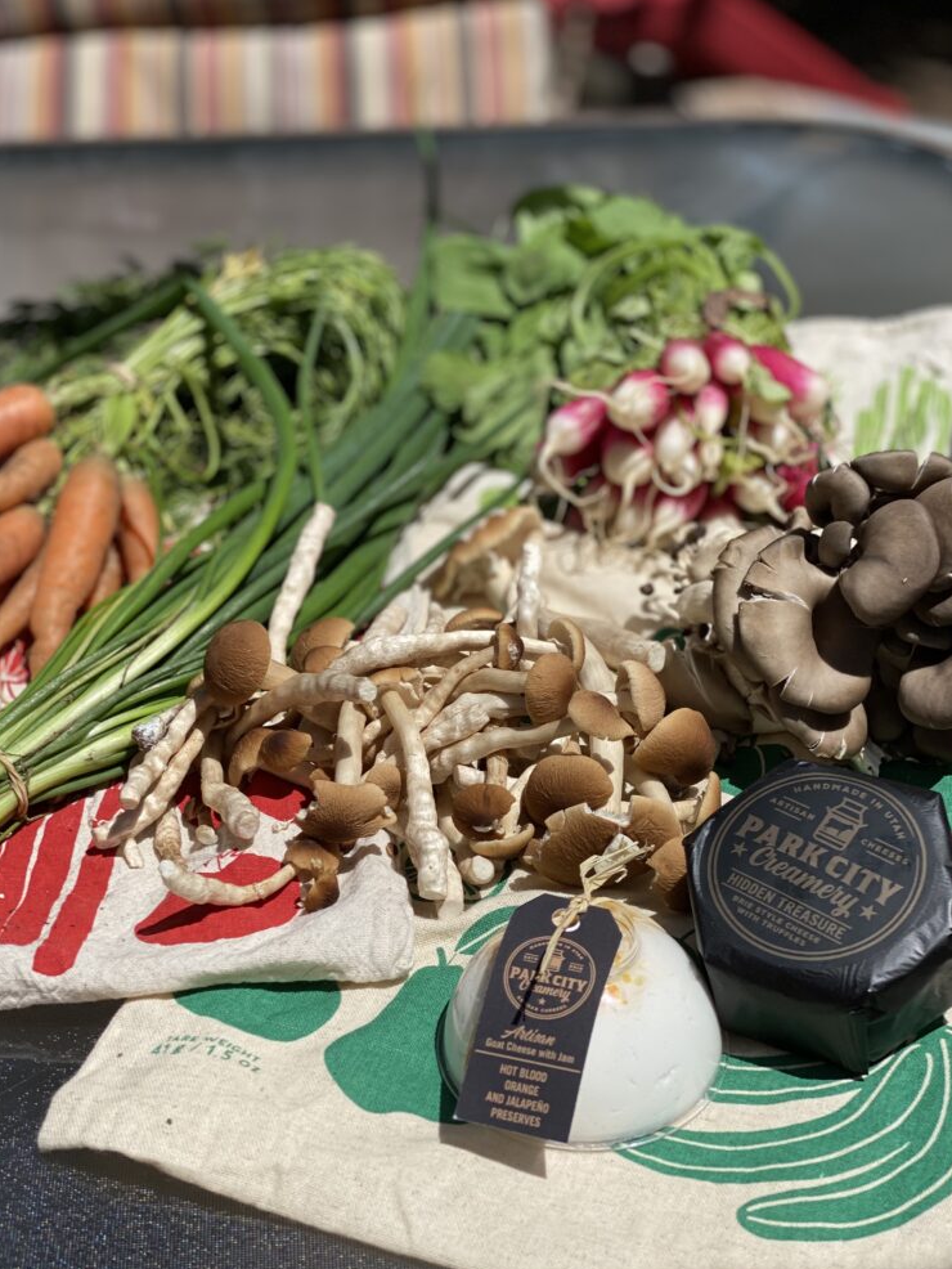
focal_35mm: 54
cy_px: 649
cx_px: 468
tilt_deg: -31.6
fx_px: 1979
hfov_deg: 27.0
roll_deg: +1.3
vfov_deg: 35.5
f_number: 2
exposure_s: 1/3425
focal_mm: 6
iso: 25
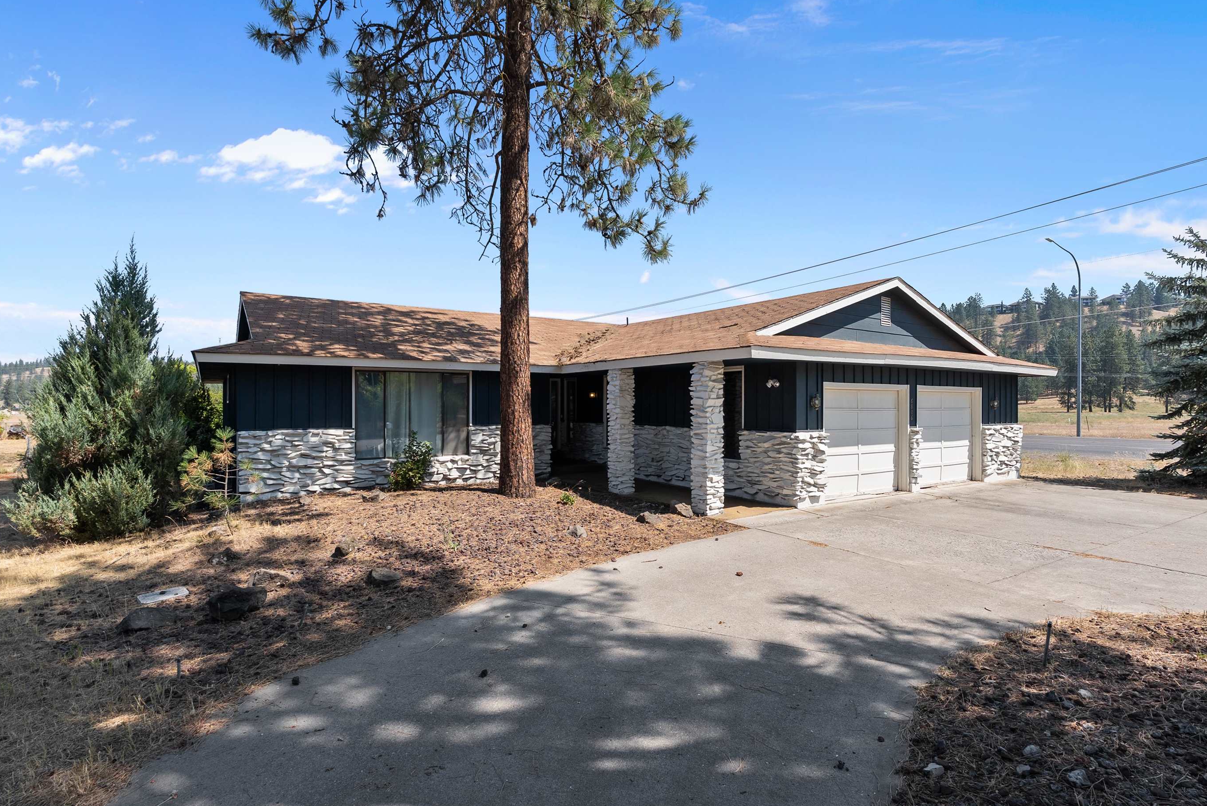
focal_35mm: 18
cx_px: 588
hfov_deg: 90.0
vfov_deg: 67.4
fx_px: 604
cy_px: 401
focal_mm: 16
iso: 400
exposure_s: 1/250
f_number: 8
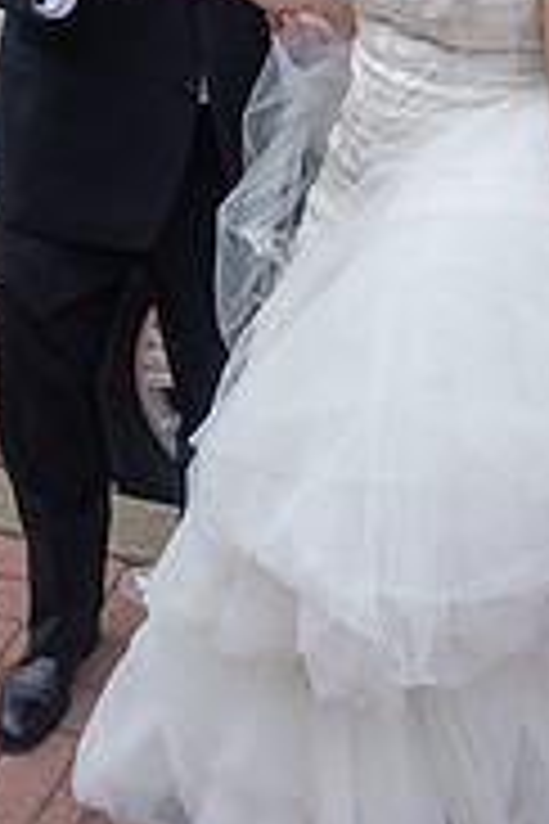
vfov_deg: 32.3
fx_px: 1350
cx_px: 245
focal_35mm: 59
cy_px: 81
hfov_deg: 23.0
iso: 400
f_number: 4
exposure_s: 1/1250
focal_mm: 24
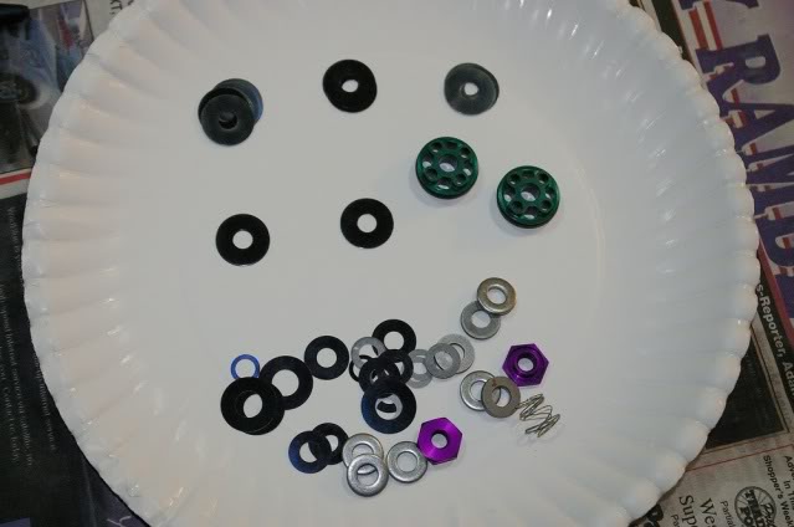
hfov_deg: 33.4
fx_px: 1321
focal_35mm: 60
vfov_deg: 22.5
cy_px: 264
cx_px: 397
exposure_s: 1/90
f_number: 5.6
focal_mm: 40
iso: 1600
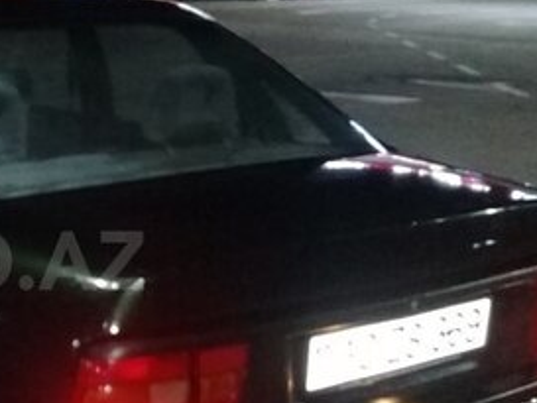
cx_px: -57
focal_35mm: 75
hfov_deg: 24.2
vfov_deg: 19.6
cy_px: 260
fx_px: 1164
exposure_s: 1/25
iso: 640
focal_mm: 3.3
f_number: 2.2
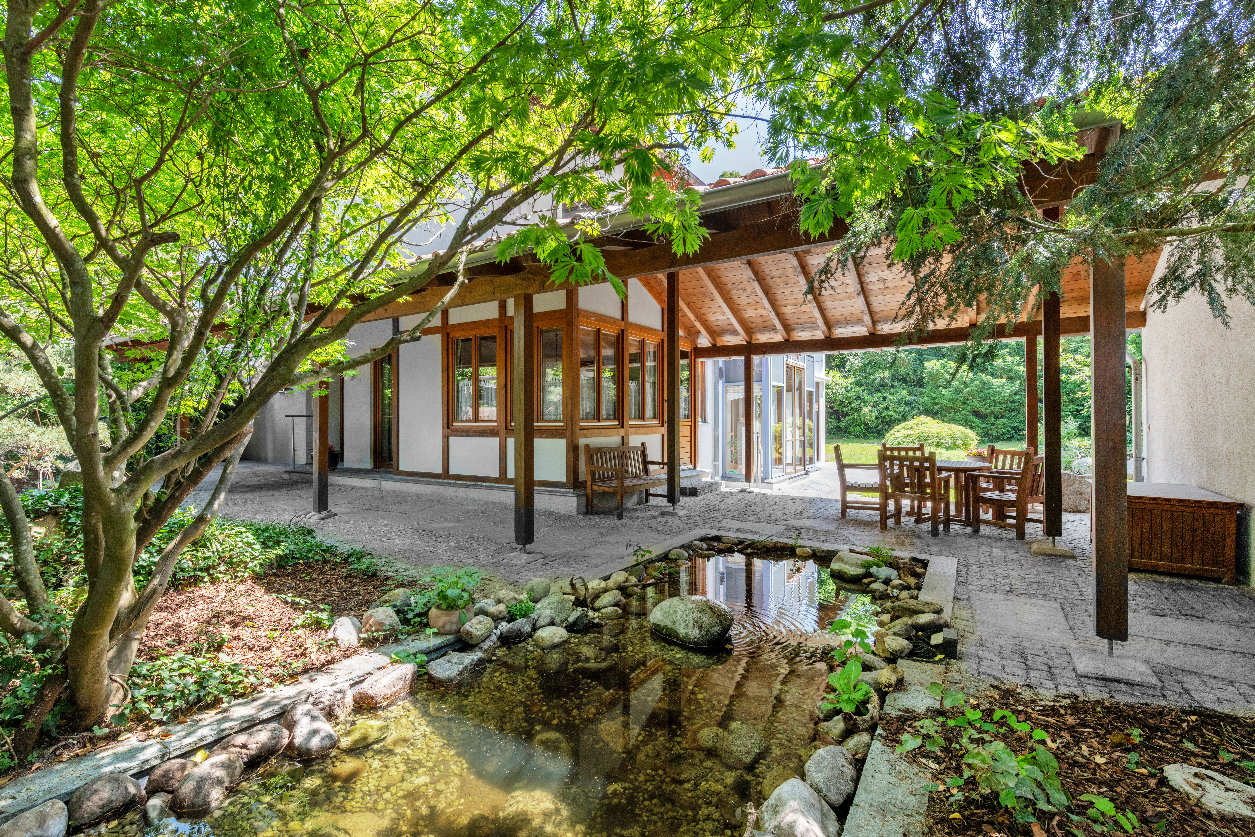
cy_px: 418
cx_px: 628
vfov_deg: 73.7
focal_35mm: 16
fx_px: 558
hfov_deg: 96.7
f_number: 11
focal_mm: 16
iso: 200
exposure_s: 1/50
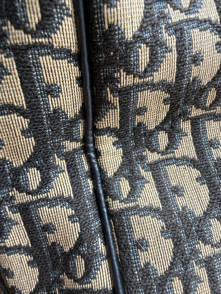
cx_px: 110
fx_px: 204
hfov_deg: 56.8
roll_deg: +4.4
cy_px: 147
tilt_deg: -12.4
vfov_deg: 71.6
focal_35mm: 24
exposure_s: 1/99
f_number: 2.2
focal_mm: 2.22
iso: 50
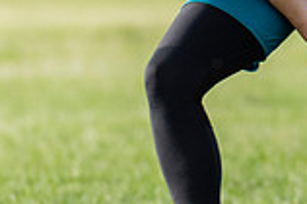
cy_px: -180
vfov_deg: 0.5
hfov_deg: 0.7
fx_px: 24926
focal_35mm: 2926
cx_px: 429
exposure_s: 1/1600
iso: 400
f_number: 4
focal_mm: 330
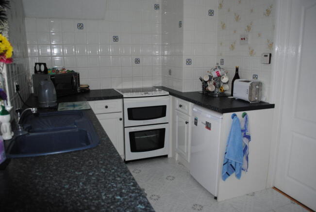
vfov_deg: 48.1
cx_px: 158
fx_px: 237
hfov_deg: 67.3
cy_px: 106
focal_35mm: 27
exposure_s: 1/60
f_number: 3.5
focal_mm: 18
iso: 200
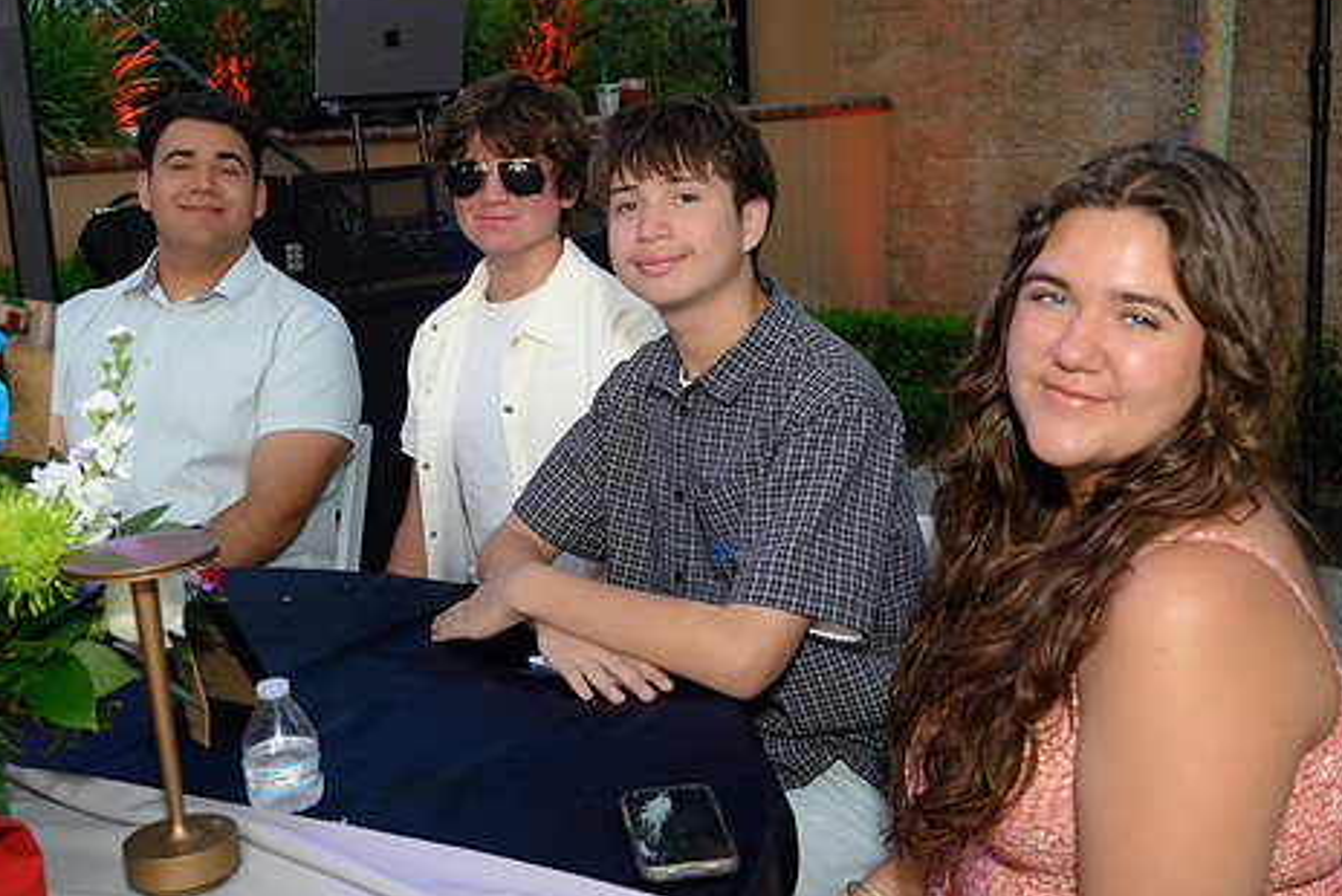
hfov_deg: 43.6
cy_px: 444
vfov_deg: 29.9
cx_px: 674
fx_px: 1678
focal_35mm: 45
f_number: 4
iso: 320
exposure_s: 1/100
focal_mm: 24
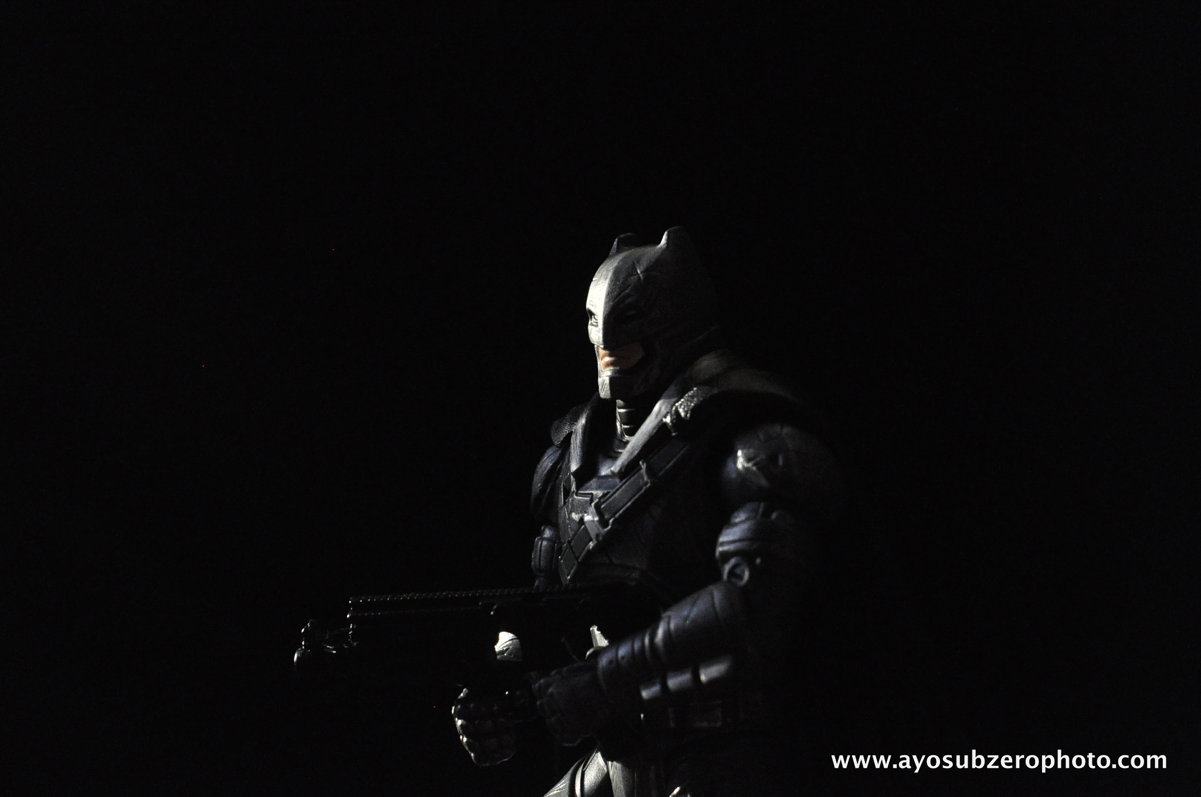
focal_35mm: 75
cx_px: 600
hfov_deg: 27.0
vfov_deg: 18.1
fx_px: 2499
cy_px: 398
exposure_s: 1/4000
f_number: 6.3
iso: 1600
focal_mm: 50
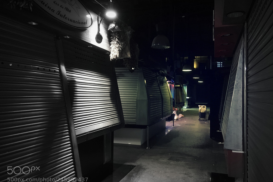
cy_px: 88
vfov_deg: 42.3
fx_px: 235
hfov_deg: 60.3
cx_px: 137
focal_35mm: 31
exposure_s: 1/33
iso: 200
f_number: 2.2
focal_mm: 4.15
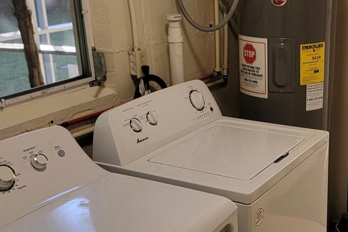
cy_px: 133
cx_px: 264
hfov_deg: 34.3
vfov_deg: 23.7
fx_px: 551
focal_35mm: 57
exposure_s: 1/120
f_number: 1.8
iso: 100
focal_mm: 6.7
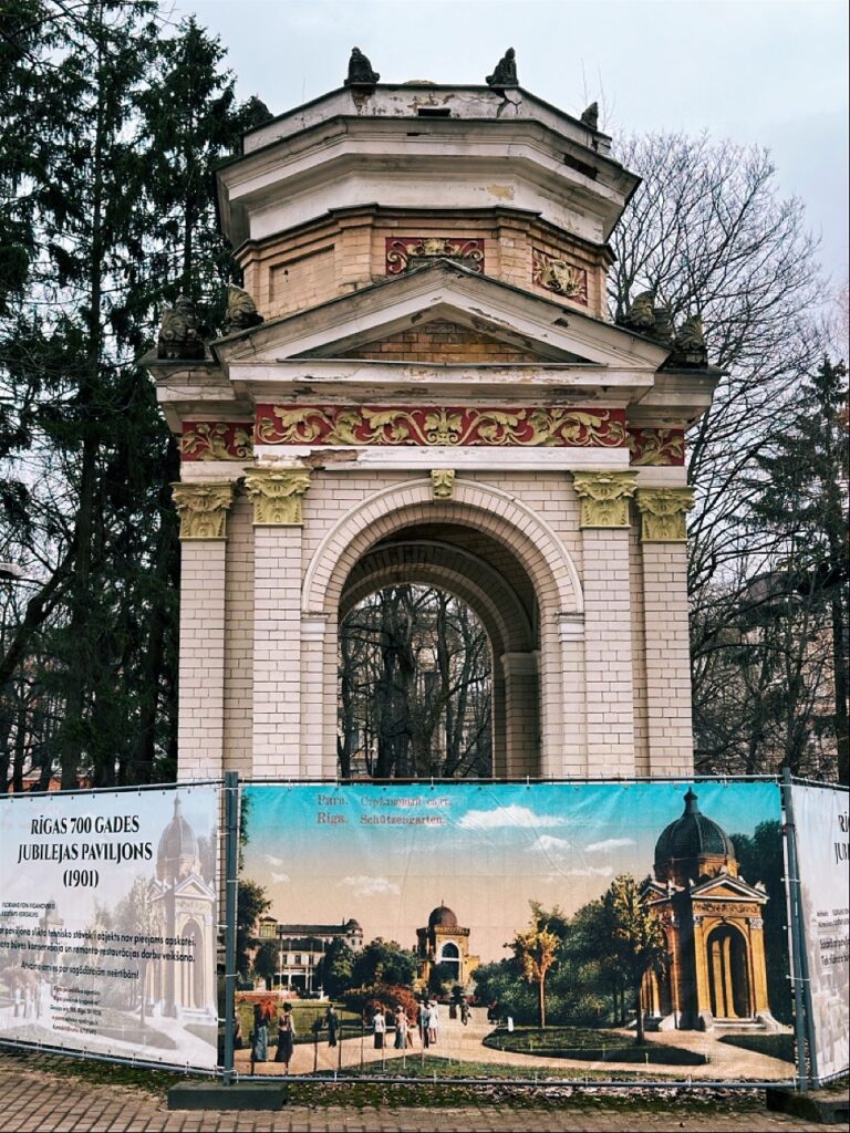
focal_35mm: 48
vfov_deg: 39.7
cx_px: 425
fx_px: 1572
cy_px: 566
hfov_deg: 30.3
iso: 80
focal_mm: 6.86
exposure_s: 1/411
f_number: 1.78
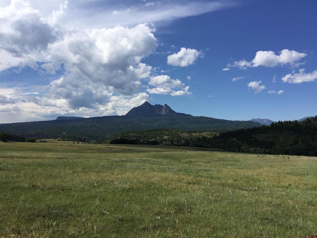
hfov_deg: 61.7
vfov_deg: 48.2
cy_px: 119
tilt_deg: +3.2
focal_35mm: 29
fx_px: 266
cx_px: 158
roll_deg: -1.8
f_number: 2.2
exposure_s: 1/2825
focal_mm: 4.15
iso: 32
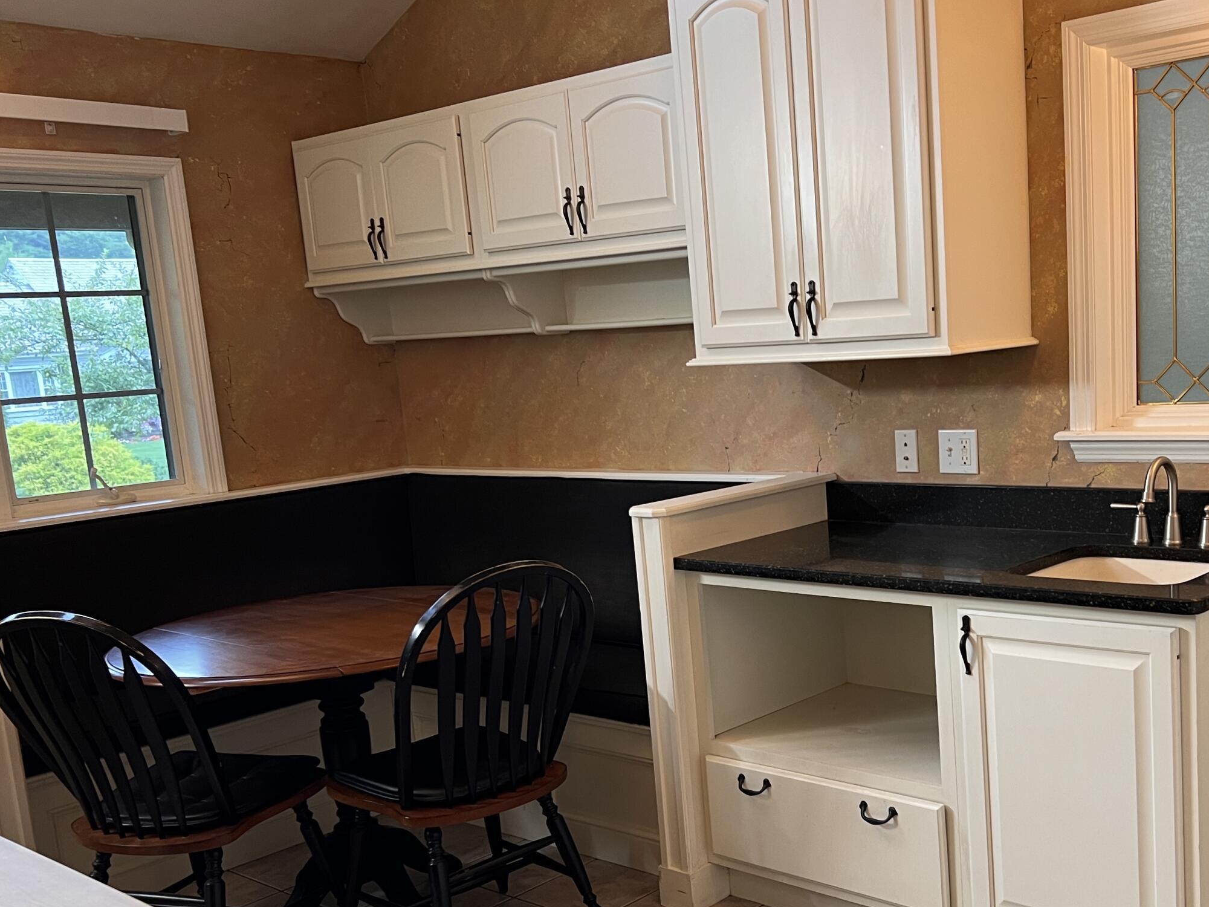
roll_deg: +3.5
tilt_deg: -10.0
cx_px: 790
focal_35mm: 39
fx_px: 1362
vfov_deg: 36.5
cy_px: 583
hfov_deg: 47.2
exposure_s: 1/60
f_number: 1.5
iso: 125
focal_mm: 5.7
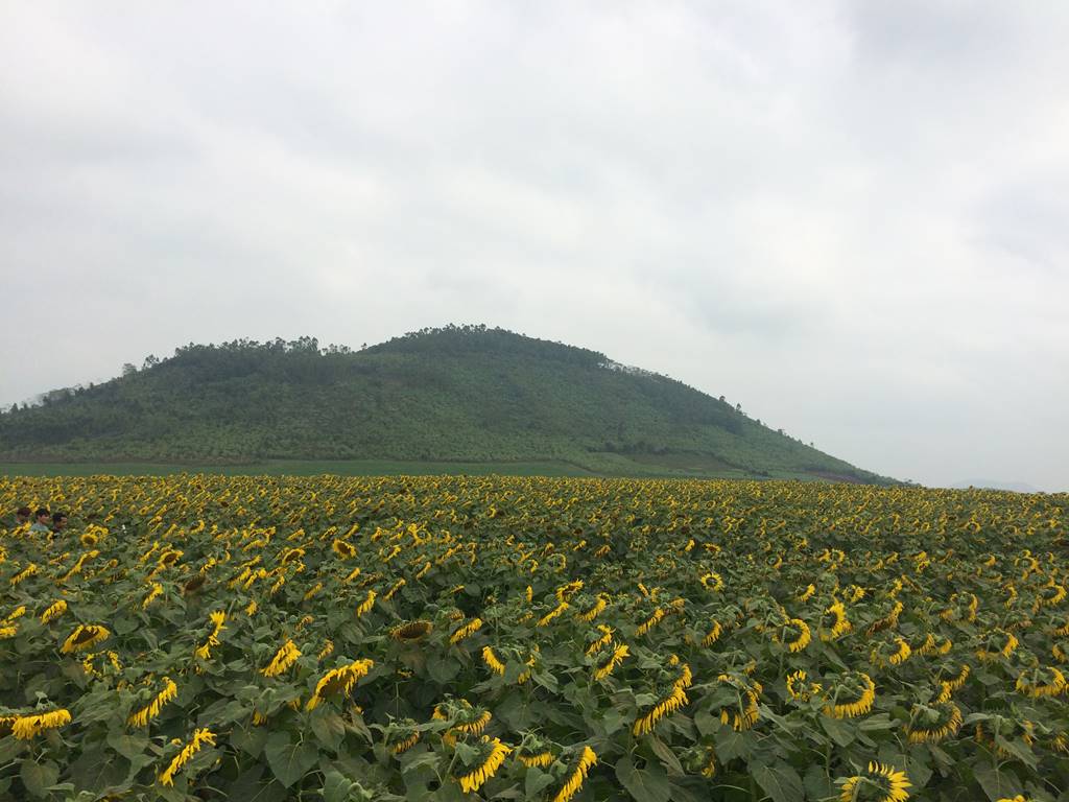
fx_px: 896
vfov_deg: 48.2
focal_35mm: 29
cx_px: 534
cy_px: 401
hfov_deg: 61.7
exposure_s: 1/2740
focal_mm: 4.15
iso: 32
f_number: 2.2
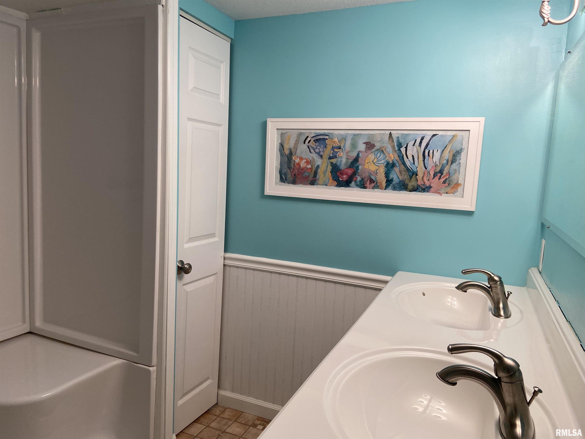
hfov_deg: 67.3
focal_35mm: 26
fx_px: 439
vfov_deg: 53.1
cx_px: 292
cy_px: 220
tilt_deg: -9.1
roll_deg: -3.3
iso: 80
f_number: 1.8
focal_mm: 4.25
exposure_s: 1/120
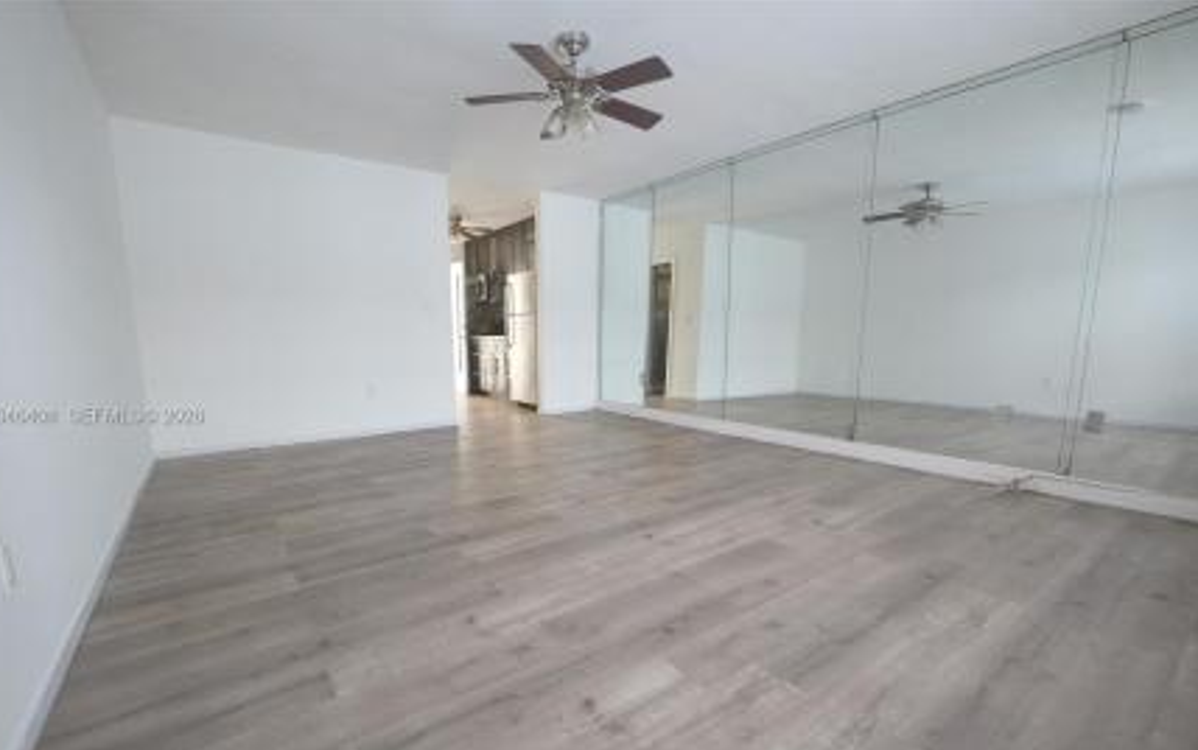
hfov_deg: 101.4
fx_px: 490
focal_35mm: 15
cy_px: 417
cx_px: 588
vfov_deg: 74.6
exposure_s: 1/60
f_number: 4
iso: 2500
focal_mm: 14
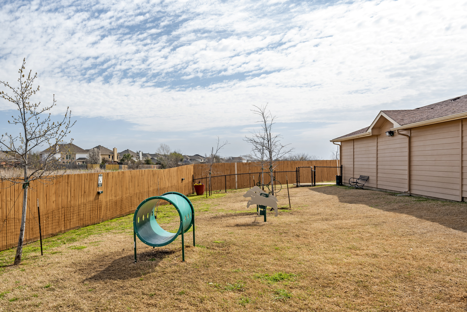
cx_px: 234
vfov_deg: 43.6
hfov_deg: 61.9
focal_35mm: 30
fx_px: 389
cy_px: 156
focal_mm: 30
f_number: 8
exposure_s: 1/125
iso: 200
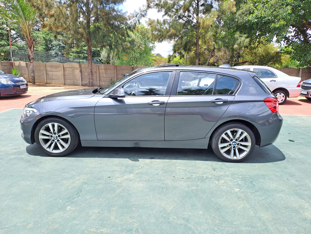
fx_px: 225
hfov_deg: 69.4
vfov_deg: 54.9
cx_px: 156
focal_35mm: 25
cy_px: 117
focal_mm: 4.65
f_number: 1.8
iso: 32
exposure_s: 1/1022
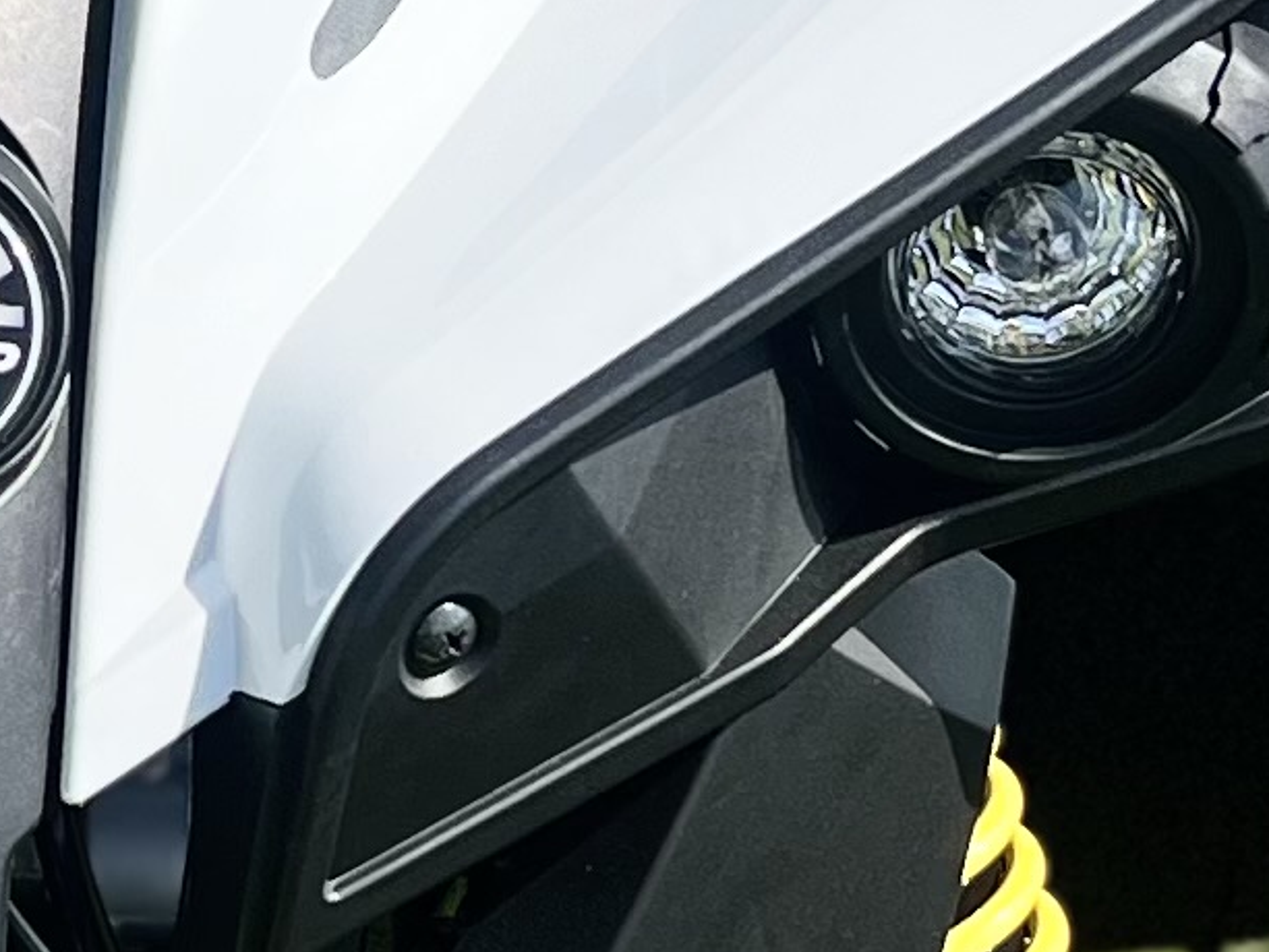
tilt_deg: -26.7
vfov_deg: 8.7
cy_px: 412
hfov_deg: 11.3
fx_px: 6270
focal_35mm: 171
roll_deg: +0.3
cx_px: -360
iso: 50
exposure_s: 1/4274
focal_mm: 5.7
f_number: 1.5
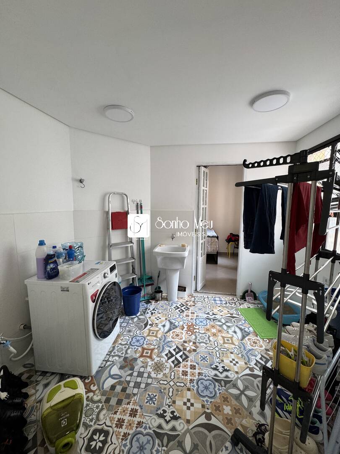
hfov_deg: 85.7
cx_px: 170
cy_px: 227
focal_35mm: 14
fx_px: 183
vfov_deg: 102.1
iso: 125
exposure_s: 1/120
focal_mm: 2.22
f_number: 2.2
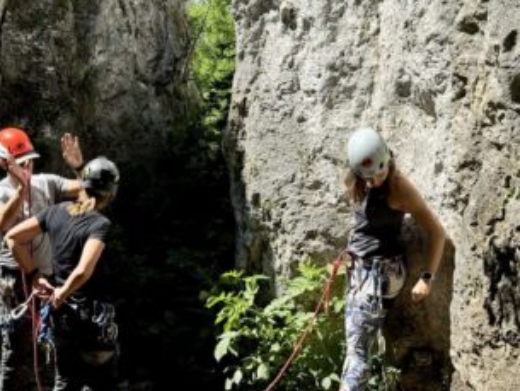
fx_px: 947
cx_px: 184
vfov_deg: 23.2
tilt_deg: -11.1
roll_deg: -1.2
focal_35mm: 63
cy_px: 251
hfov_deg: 30.5
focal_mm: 6.76
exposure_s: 1/1263
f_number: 1.78
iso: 64
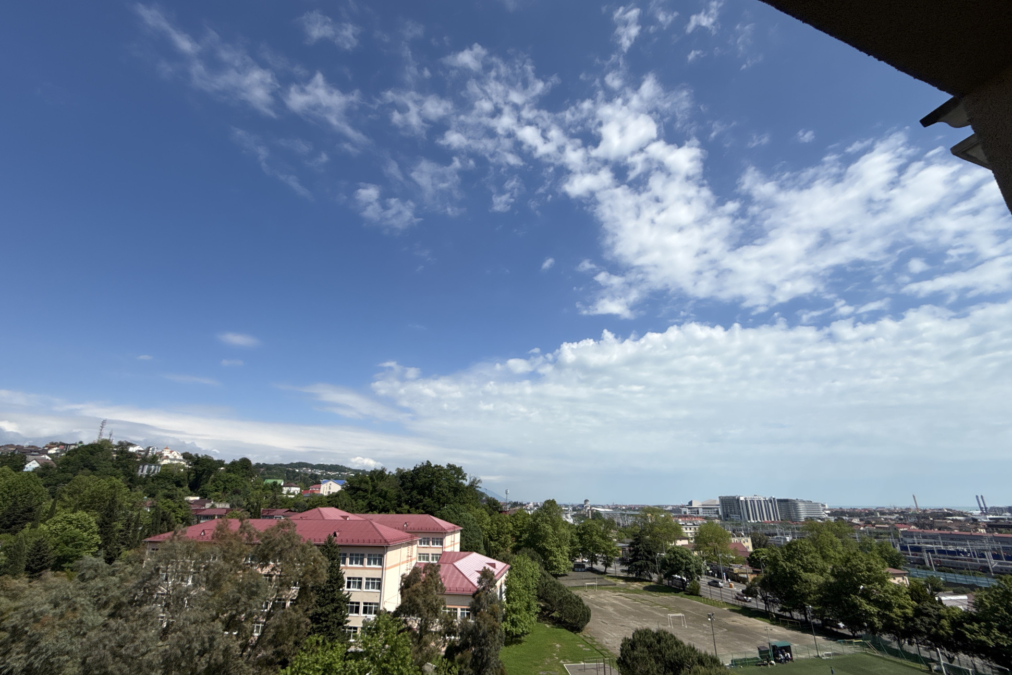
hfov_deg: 100.4
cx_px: 497
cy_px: 369
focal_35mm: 15
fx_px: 422
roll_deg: -1.6
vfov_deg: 77.1
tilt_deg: +17.2
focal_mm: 2.22
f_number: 2.2
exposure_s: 1/5155
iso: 50
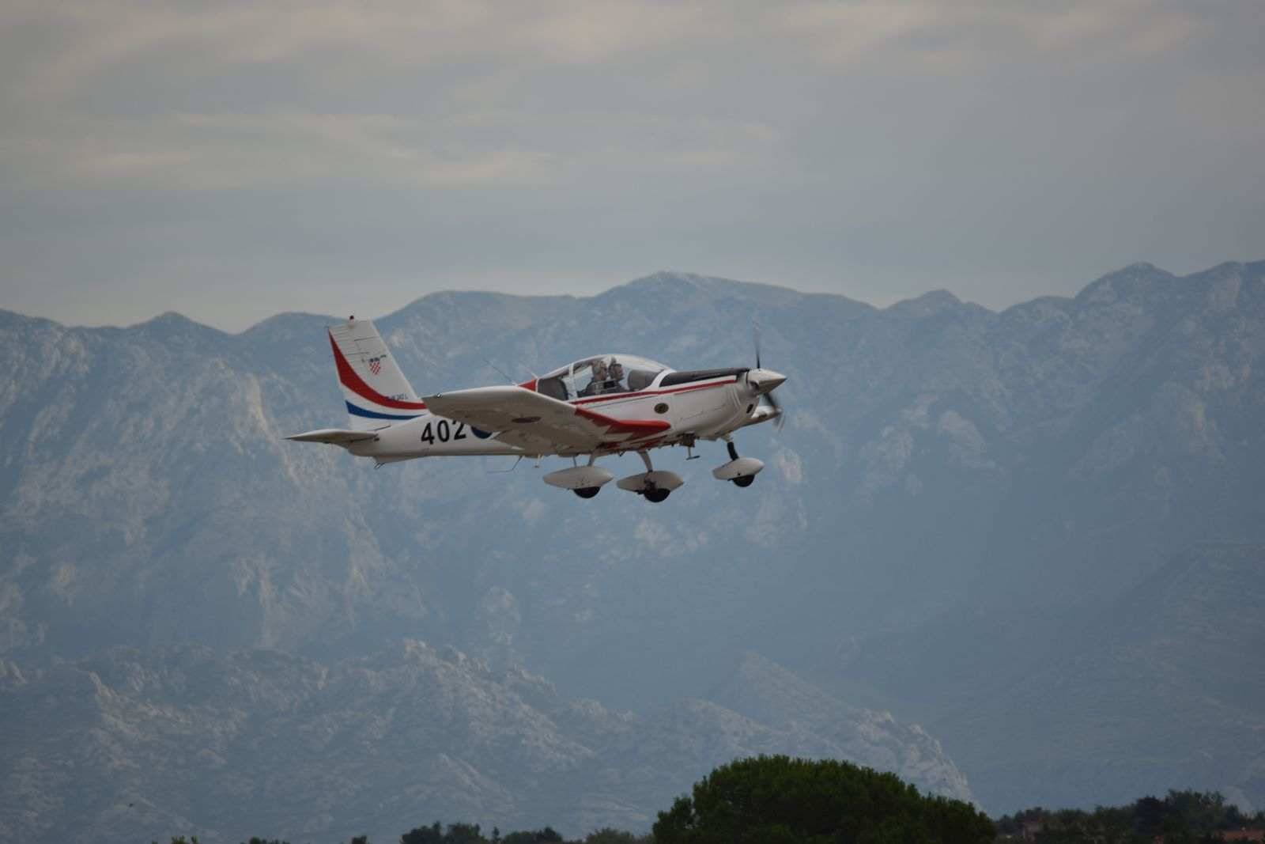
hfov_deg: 4.6
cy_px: 422
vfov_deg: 3.1
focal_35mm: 450
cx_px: 632
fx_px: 15813
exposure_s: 1/800
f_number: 5.6
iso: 100
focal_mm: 300
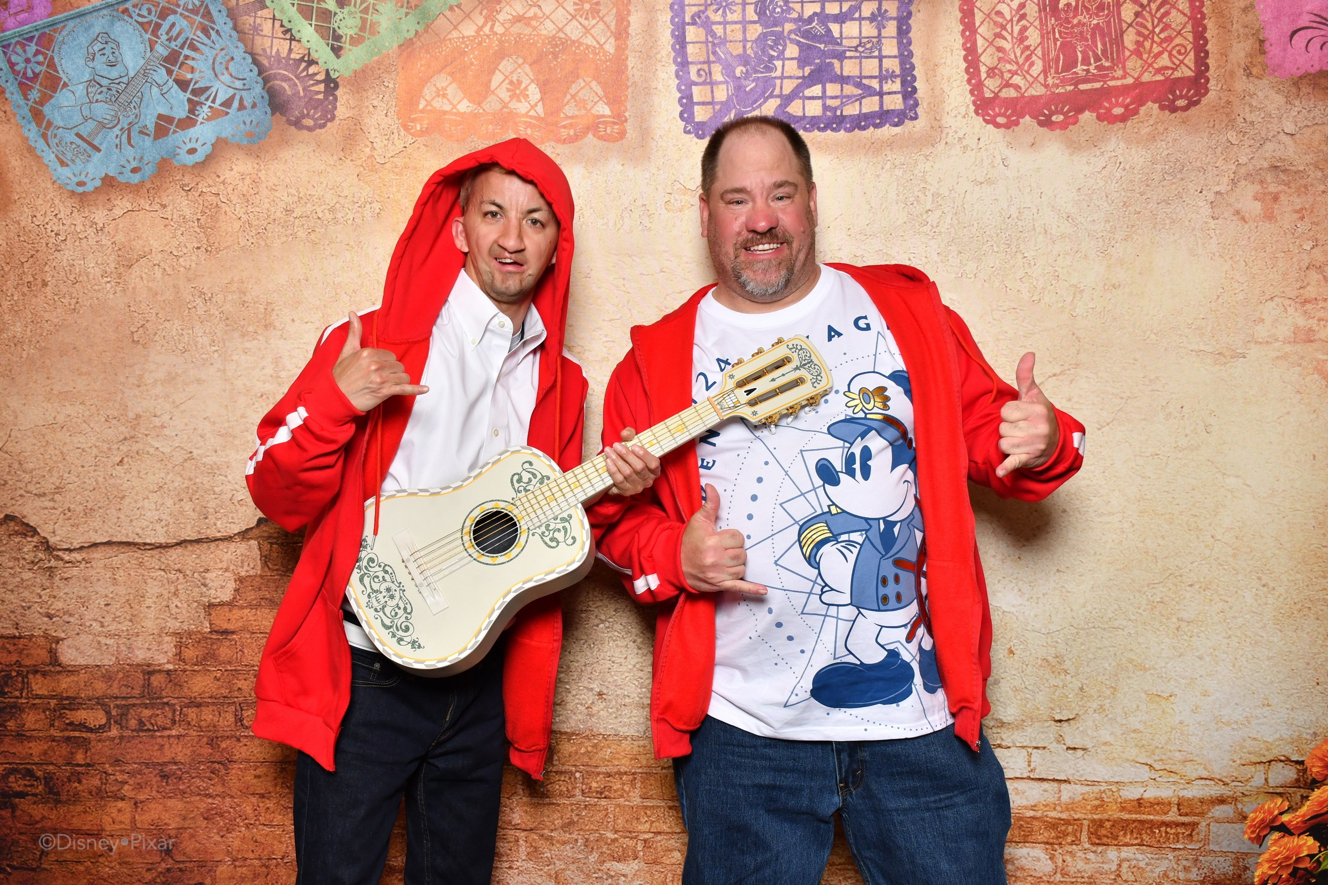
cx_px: 664
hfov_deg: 48.5
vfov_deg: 33.4
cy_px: 442
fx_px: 1475
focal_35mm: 40
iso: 640
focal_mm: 27
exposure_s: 1/60
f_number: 5.6
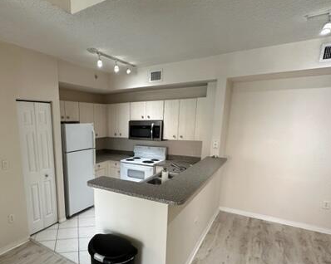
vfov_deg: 62.1
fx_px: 215
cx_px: 106
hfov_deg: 72.5
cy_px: 168
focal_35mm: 22
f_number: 2.2
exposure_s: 1/120
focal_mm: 2.22
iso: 250
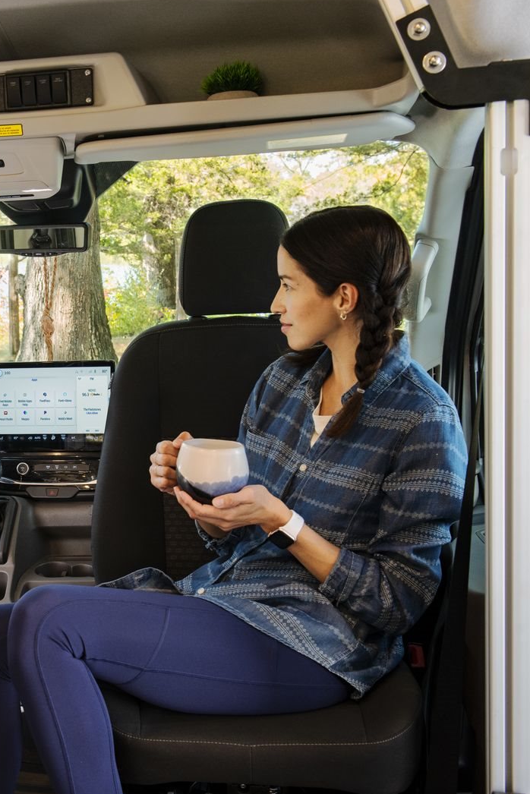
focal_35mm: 52
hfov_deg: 24.9
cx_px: 13
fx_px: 1147
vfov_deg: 38.2
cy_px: 397
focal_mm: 34
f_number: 9
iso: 400
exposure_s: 1/30
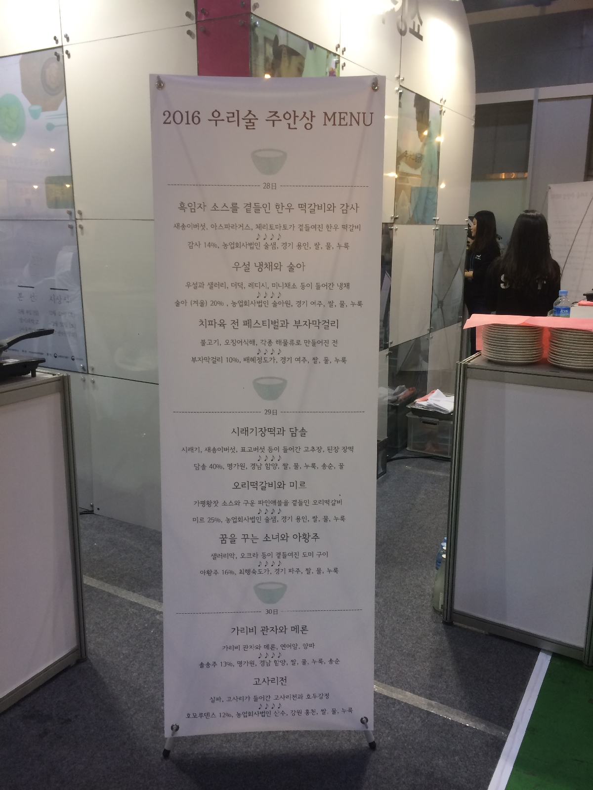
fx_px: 662
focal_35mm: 29
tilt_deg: -15.3
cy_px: 395
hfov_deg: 48.2
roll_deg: +1.1
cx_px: 296
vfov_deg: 61.7
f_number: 2.2
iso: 50
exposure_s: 1/30
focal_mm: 4.15
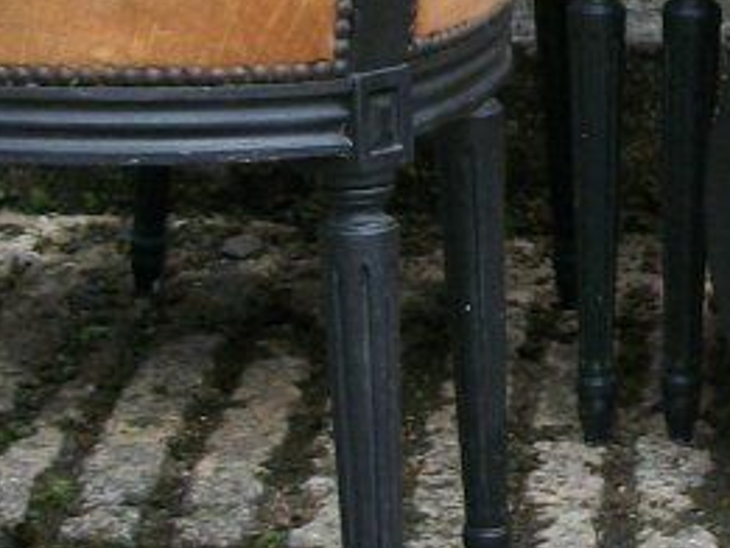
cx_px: 895
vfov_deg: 9.5
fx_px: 3312
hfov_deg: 12.3
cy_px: 162
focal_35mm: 157
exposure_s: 1/125
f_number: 2.9
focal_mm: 5.7
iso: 80
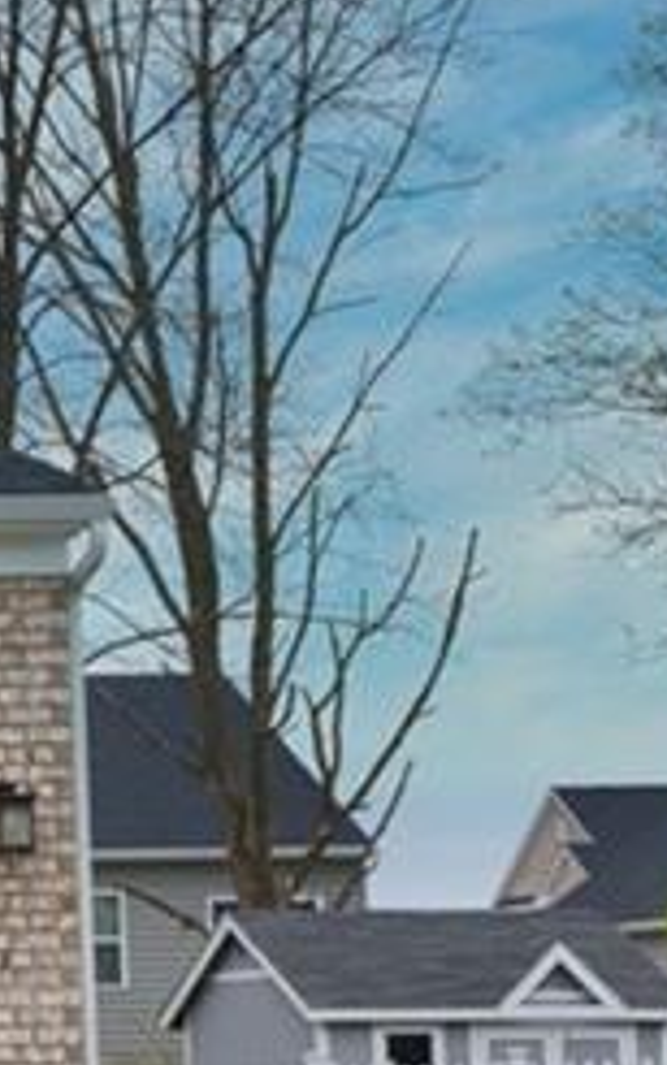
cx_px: -1148
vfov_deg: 14.5
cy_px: 747
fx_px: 4183
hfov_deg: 8.1
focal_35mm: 144
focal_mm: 34
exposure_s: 1/80
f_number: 10
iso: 100
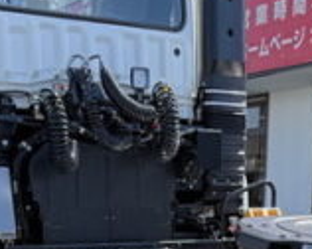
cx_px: 150
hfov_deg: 20.2
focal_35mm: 95
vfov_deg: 14.1
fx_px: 876
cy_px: 460
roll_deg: -0.3
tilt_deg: -15.4
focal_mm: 6.76
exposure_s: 1/1139
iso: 100
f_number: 1.78
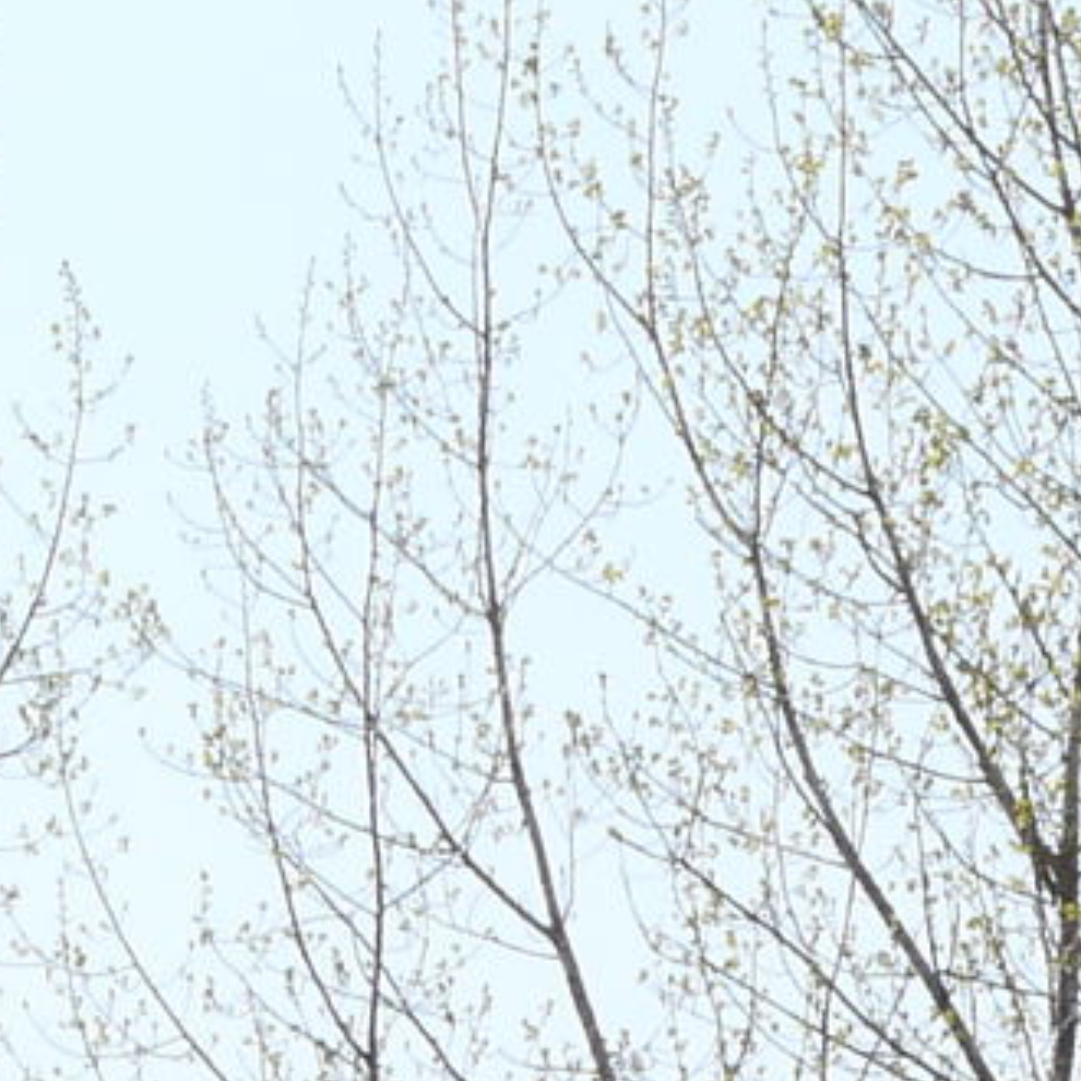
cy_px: 2221
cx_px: 2624
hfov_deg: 3.1
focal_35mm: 561
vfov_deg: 3.1
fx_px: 19821
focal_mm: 18
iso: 100
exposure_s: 1/250
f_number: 5.6
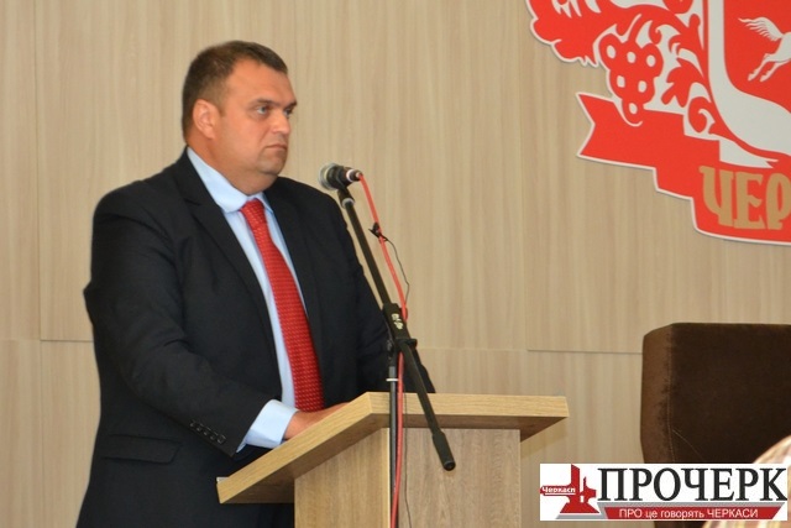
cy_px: 264
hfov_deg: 24.6
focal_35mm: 82
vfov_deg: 16.6
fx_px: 1813
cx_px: 396
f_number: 5.6
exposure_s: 1/60
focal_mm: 55
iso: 2200
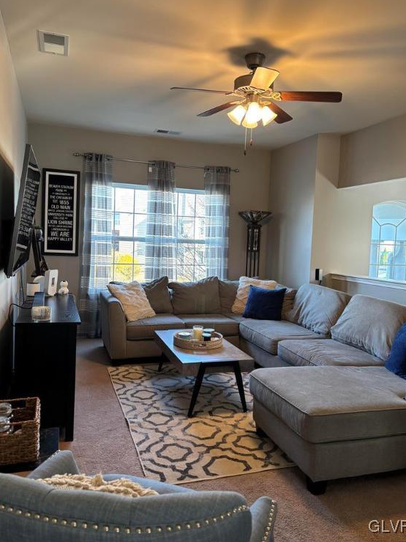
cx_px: 204
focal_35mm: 27
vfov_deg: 65.3
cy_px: 261
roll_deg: -2.6
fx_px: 422
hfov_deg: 51.4
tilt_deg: -3.7
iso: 125
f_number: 1.6
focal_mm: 5.96
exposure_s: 1/60
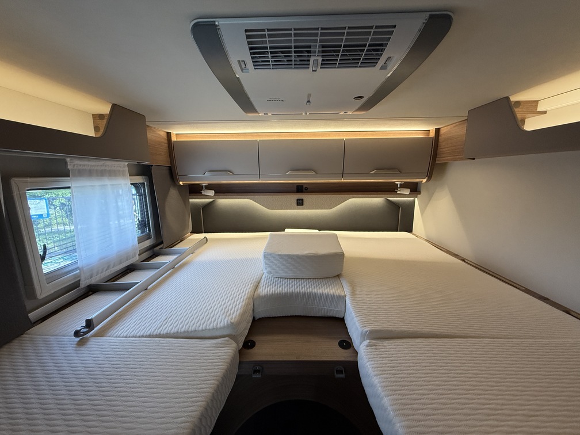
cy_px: 218
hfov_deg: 102.1
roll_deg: +0.7
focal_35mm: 14
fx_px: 235
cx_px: 290
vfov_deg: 85.7
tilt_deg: -8.8
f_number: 2.2
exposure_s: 1/99
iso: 250
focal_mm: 2.22
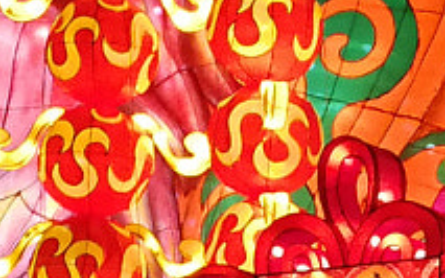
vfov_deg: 6.1
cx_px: 418
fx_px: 2607
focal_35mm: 215
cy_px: 355
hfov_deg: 9.7
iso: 200
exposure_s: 1/50
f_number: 2.2
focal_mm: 3.95
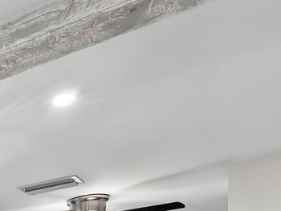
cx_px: -251
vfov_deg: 18.4
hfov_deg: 19.9
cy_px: 369
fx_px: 519
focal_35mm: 64
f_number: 11
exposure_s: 1/5
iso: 400
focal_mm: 7
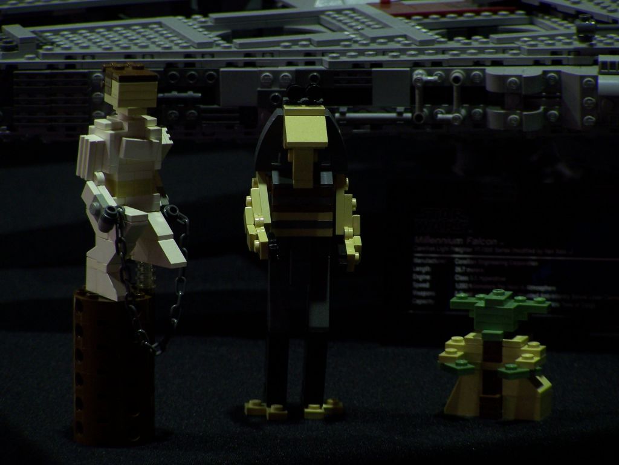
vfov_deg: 5.5
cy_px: 232
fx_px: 4792
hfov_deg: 7.4
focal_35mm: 268
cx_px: 310
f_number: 3.6
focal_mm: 44.4
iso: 80
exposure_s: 1/2
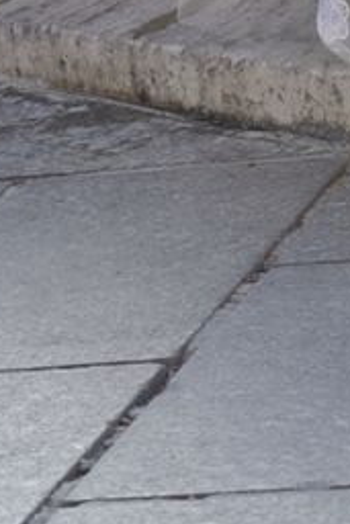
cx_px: 661
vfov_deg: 3.9
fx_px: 7529
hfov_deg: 2.7
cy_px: -725
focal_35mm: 517
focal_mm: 98
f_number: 7.1
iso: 400
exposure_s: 1/500
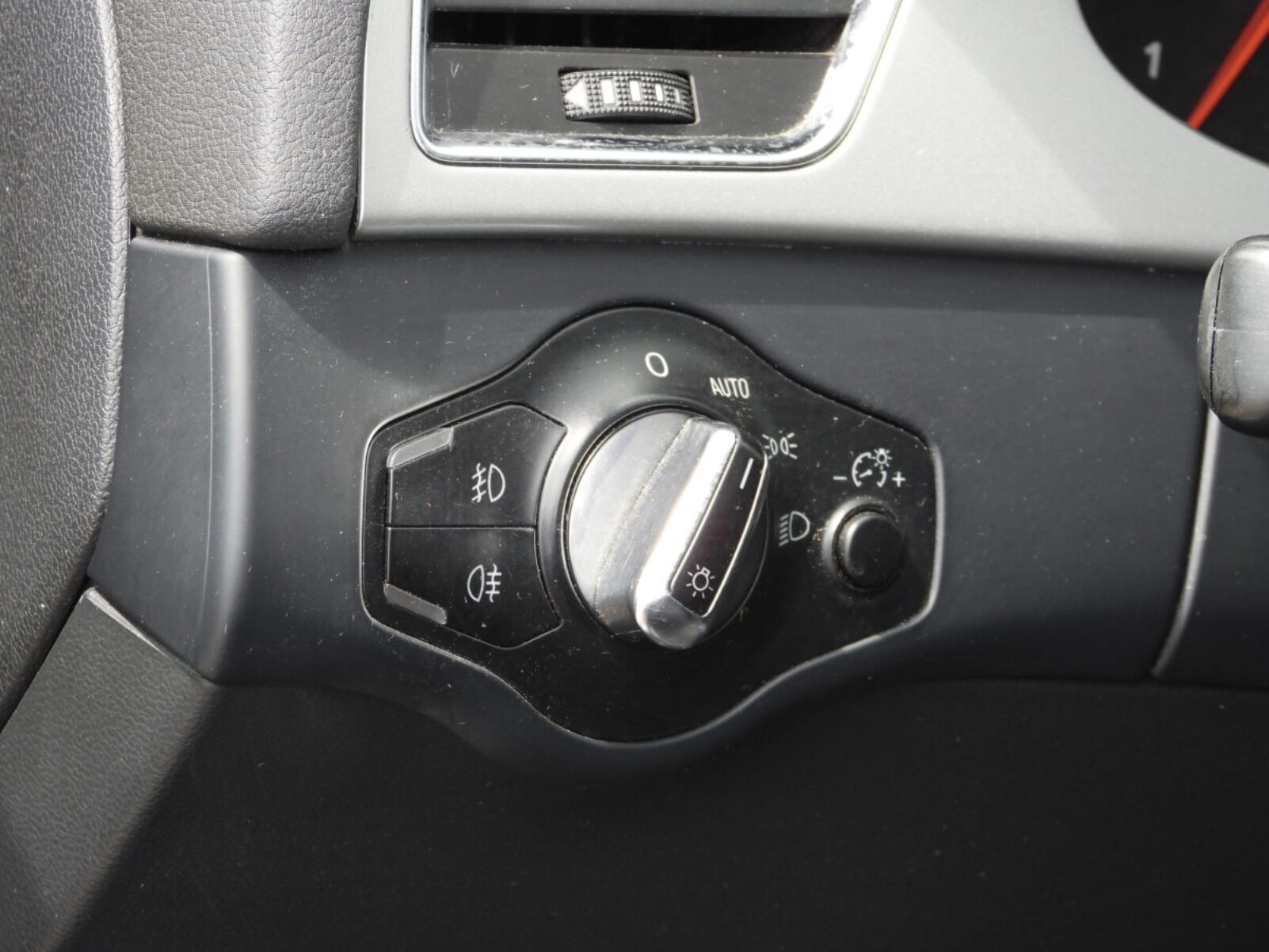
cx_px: 634
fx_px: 8616
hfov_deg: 8.4
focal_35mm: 235
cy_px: 476
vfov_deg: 6.3
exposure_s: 1/125
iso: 160
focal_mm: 42.2
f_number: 4.5
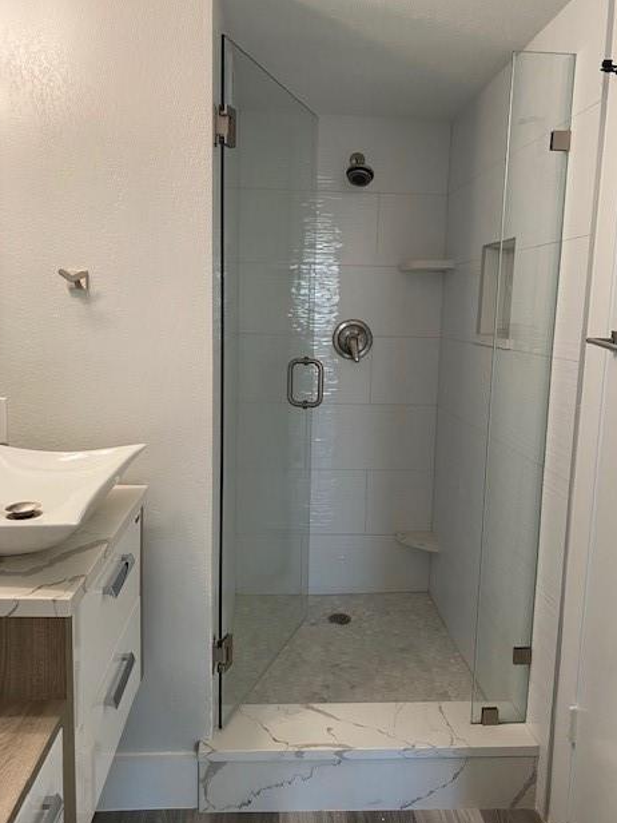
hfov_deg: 51.3
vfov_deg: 65.3
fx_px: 642
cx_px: 299
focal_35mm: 27
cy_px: 403
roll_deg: -1.3
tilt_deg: -7.7
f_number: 1.8
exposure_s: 1/60
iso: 80
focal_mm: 4.25
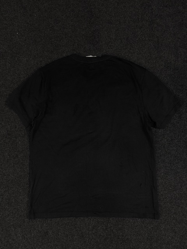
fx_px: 173
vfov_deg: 71.6
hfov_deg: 56.8
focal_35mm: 24
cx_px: 94
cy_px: 124
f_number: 1.78
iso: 125
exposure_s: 1/100
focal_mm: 6.76
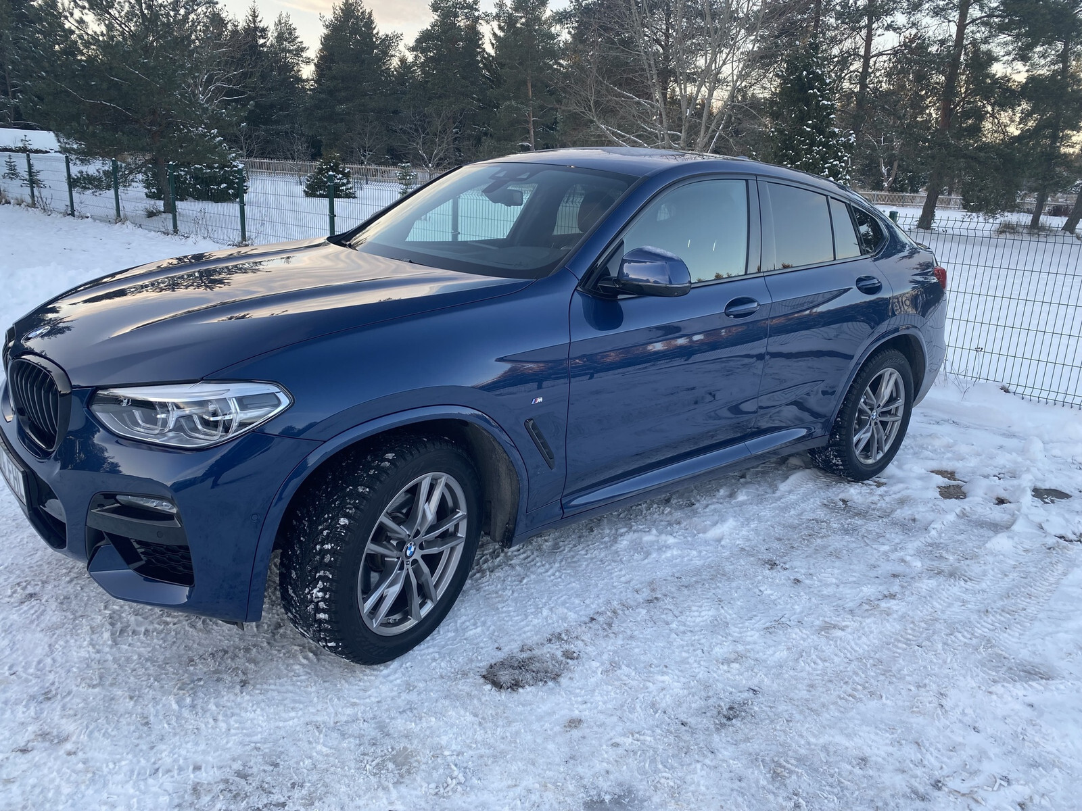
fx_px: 813
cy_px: 406
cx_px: 541
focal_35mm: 26
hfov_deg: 67.3
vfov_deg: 53.1
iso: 32
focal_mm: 4.25
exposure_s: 1/138
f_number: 1.8
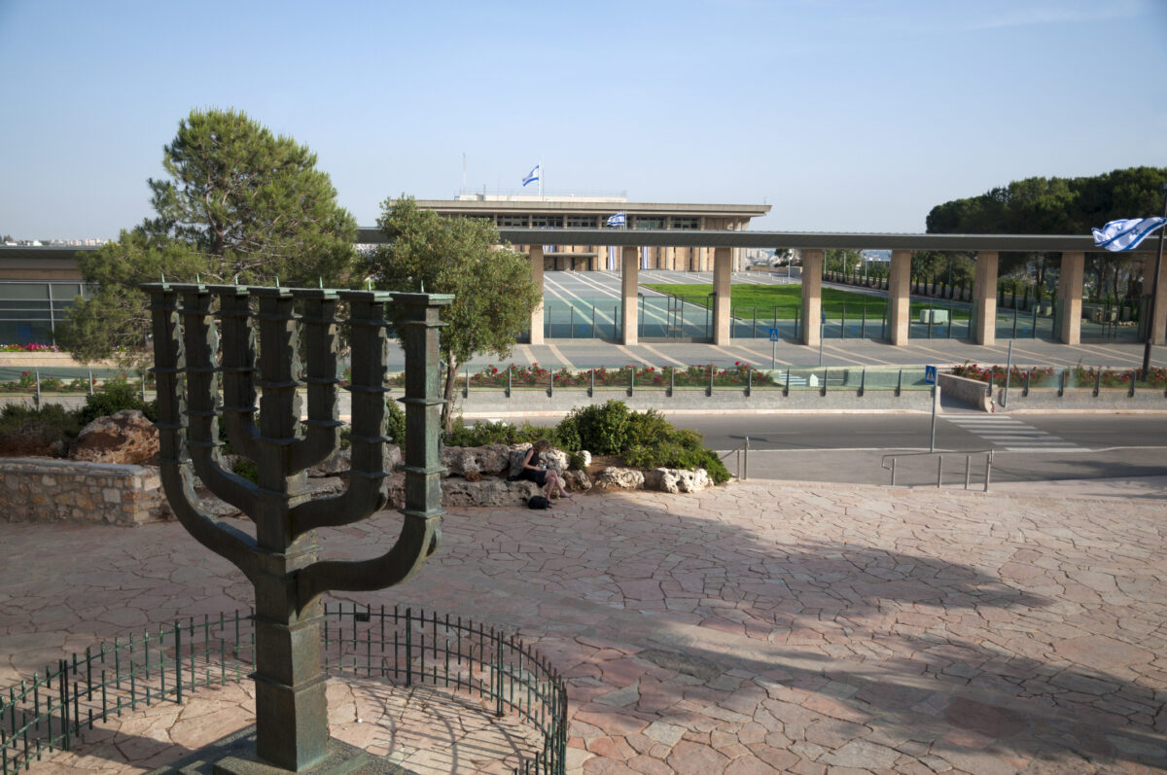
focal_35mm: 30
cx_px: 584
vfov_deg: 43.5
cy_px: 388
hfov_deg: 62.0
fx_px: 971
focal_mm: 20
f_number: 3.8
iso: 200
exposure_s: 1/1600
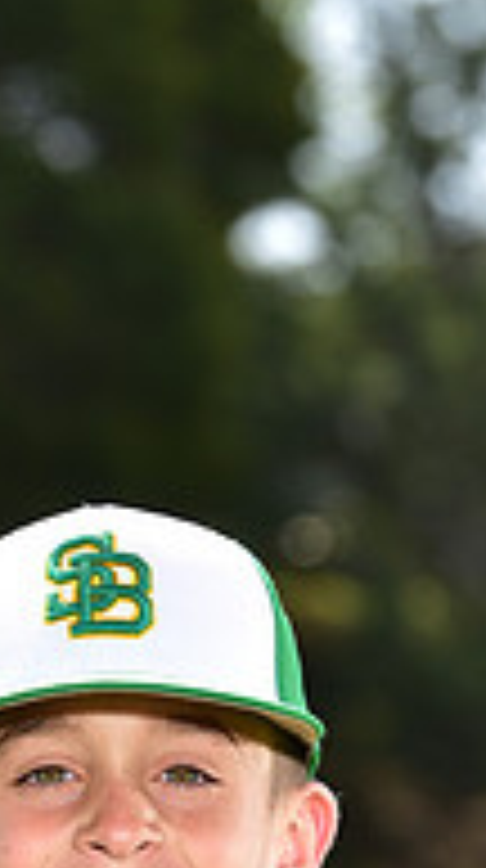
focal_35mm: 426
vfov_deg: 5.0
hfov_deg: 2.8
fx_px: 9798
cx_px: 97
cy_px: 1174
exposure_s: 1/200
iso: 100
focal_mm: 135
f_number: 5.6
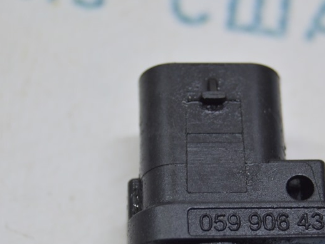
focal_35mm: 156
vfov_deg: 9.5
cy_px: 166
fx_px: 1464
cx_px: 248
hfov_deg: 12.6
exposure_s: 1/20
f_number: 5.6
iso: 400
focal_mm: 55
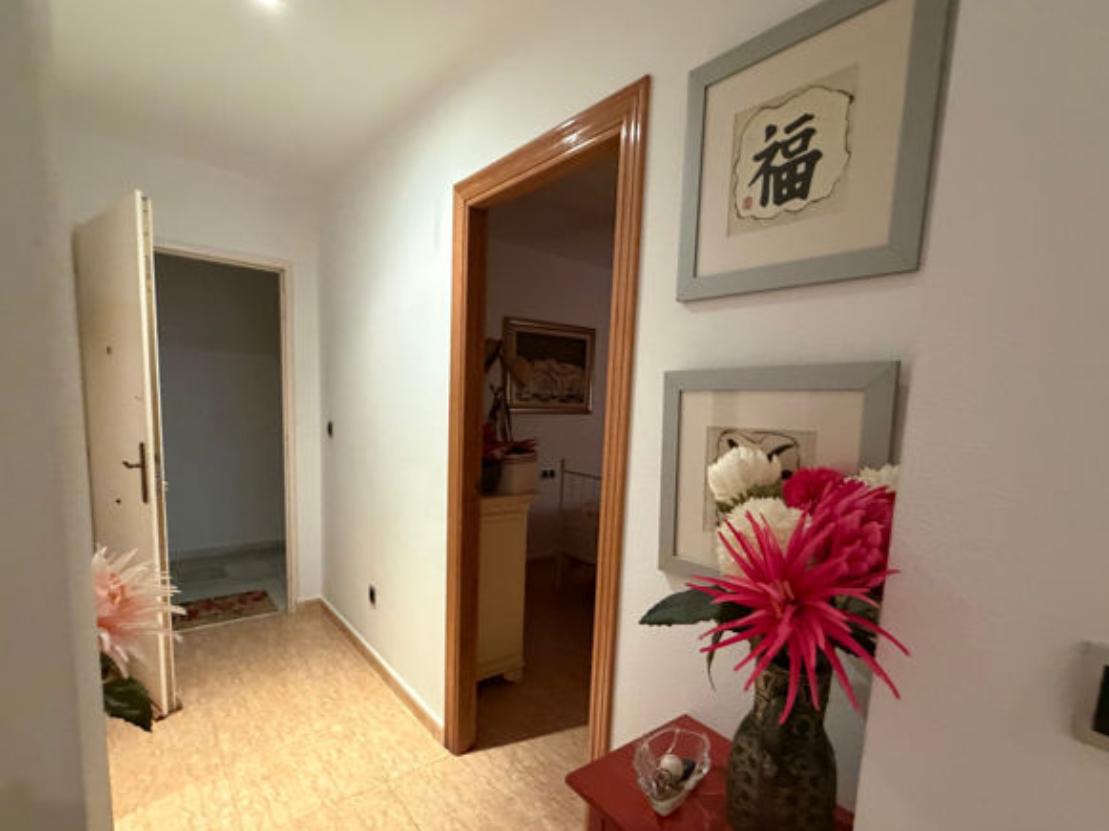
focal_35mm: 17
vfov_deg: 74.3
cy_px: 472
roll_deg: -2.4
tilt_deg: -6.6
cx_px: 551
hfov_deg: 91.1
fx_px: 544
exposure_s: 1/50
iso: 640
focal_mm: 2.22
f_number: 2.2
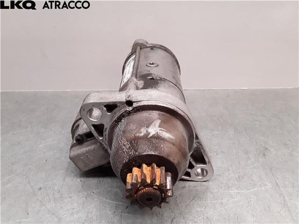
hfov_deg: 63.4
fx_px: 242
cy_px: 112
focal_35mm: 28
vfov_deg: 49.7
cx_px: 150
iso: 100
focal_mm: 2.91
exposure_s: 1/100
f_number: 1.9
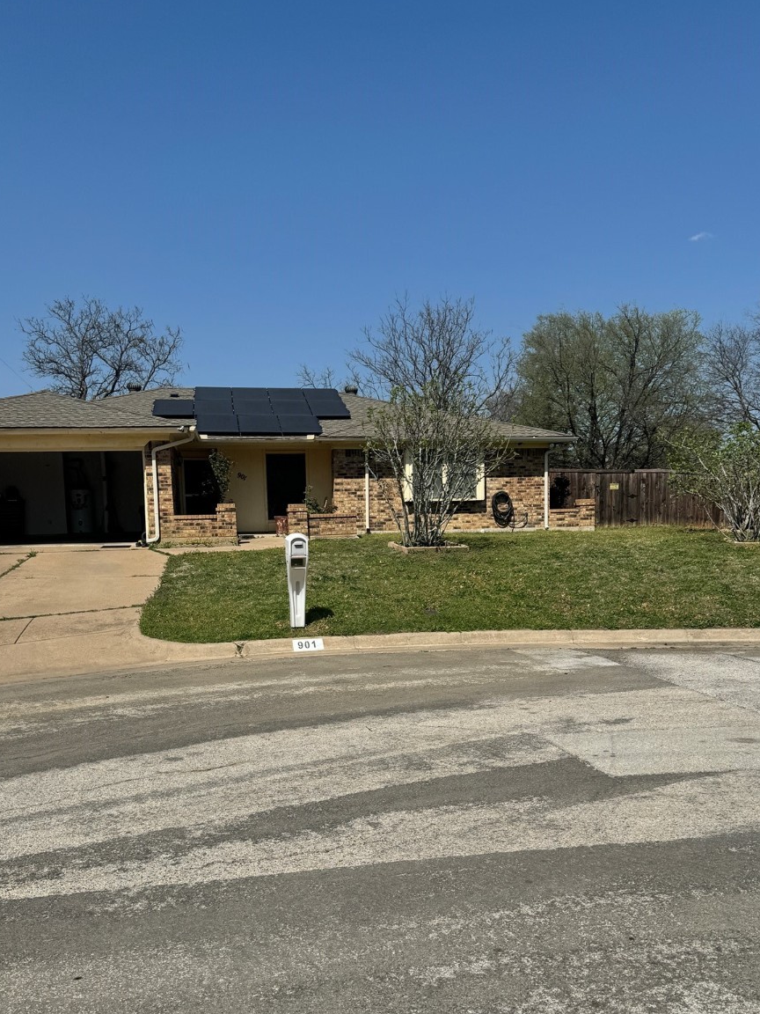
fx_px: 937
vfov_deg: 56.4
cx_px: 402
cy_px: 608
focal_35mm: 32
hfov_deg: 44.1
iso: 80
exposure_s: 1/9009
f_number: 1.78
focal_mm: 6.76
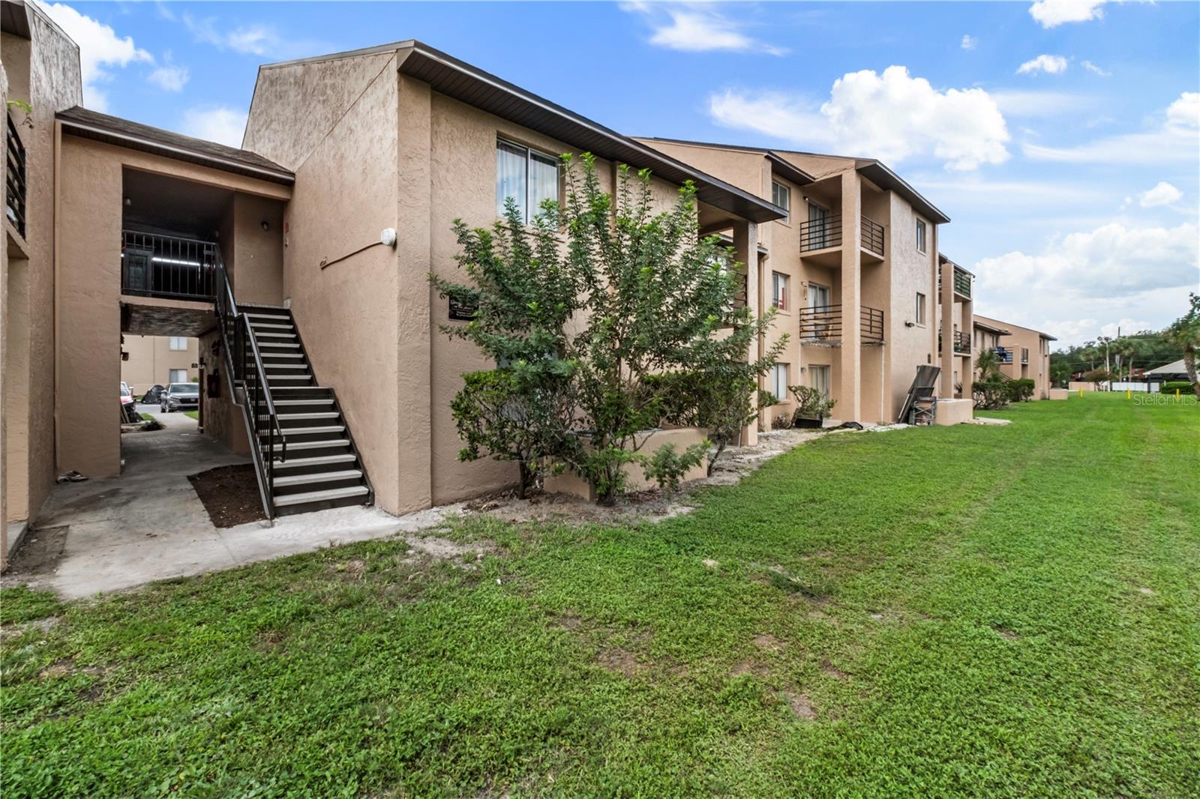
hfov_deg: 100.4
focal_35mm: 15
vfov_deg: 77.3
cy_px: 400
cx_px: 600
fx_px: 500
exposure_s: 1/80
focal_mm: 10
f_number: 18
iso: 320
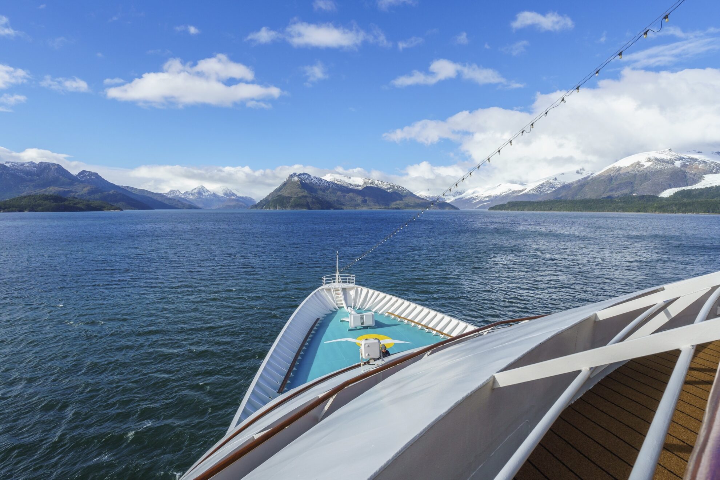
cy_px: 240
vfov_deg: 72.1
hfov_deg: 95.0
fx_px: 330
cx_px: 360
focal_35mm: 16
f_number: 8
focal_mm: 11
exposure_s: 1/640
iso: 100
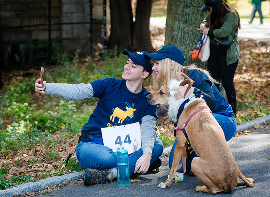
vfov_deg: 14.0
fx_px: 802
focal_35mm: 104
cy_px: 80
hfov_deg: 19.1
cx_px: 138
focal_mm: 80
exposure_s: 1/640
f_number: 4
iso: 1000
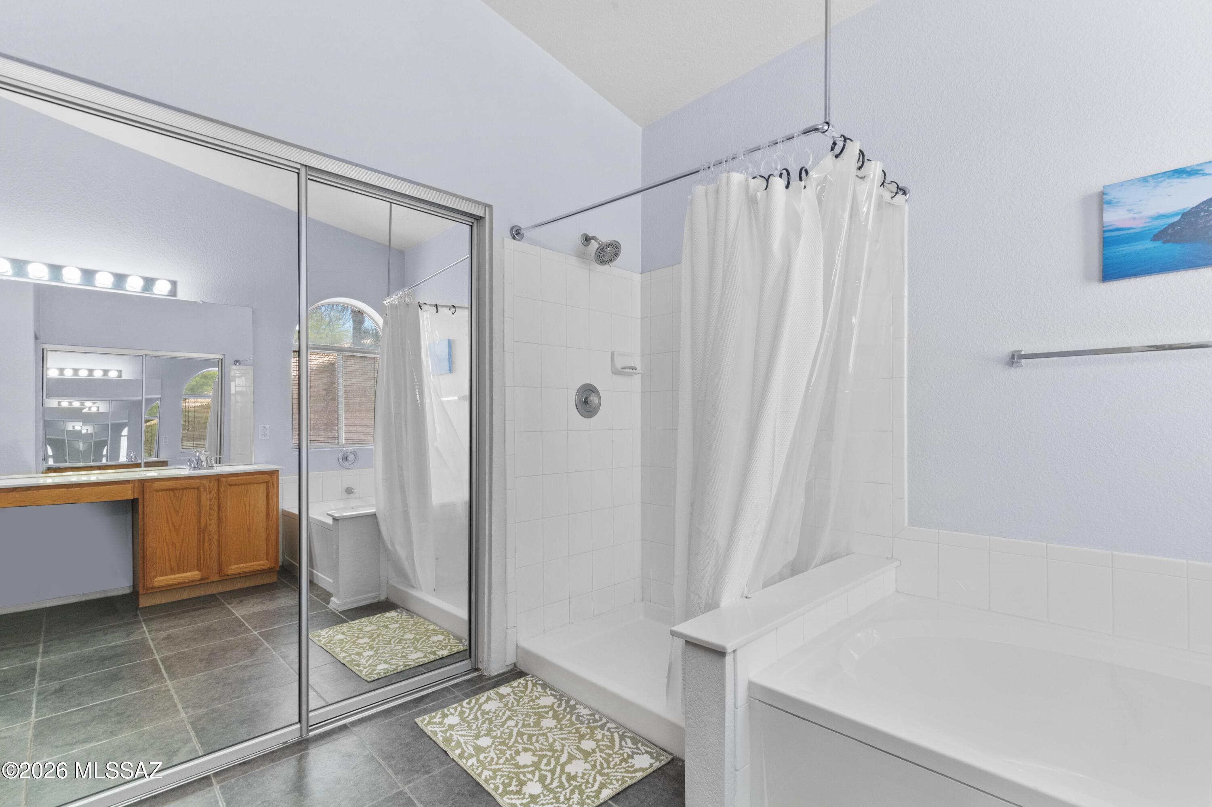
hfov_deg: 96.8
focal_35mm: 16
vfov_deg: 73.7
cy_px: 404
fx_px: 538
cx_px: 606
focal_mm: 16
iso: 2000
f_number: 18
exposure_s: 1/8
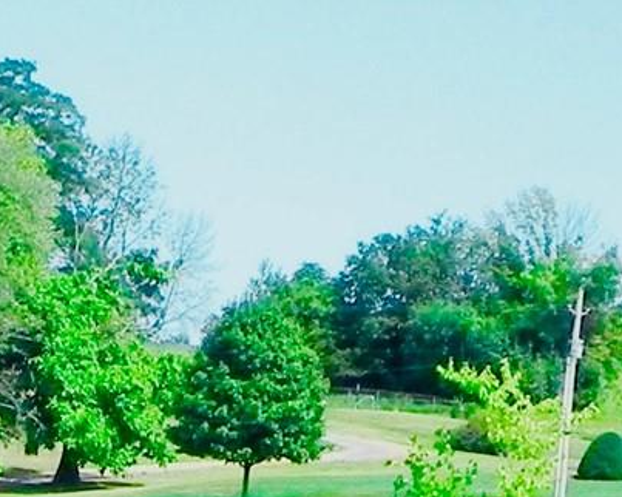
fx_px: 6845
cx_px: 35
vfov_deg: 4.1
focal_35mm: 372
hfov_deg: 5.2
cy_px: 986
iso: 160
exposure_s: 1/350
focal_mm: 13.4
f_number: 6.3
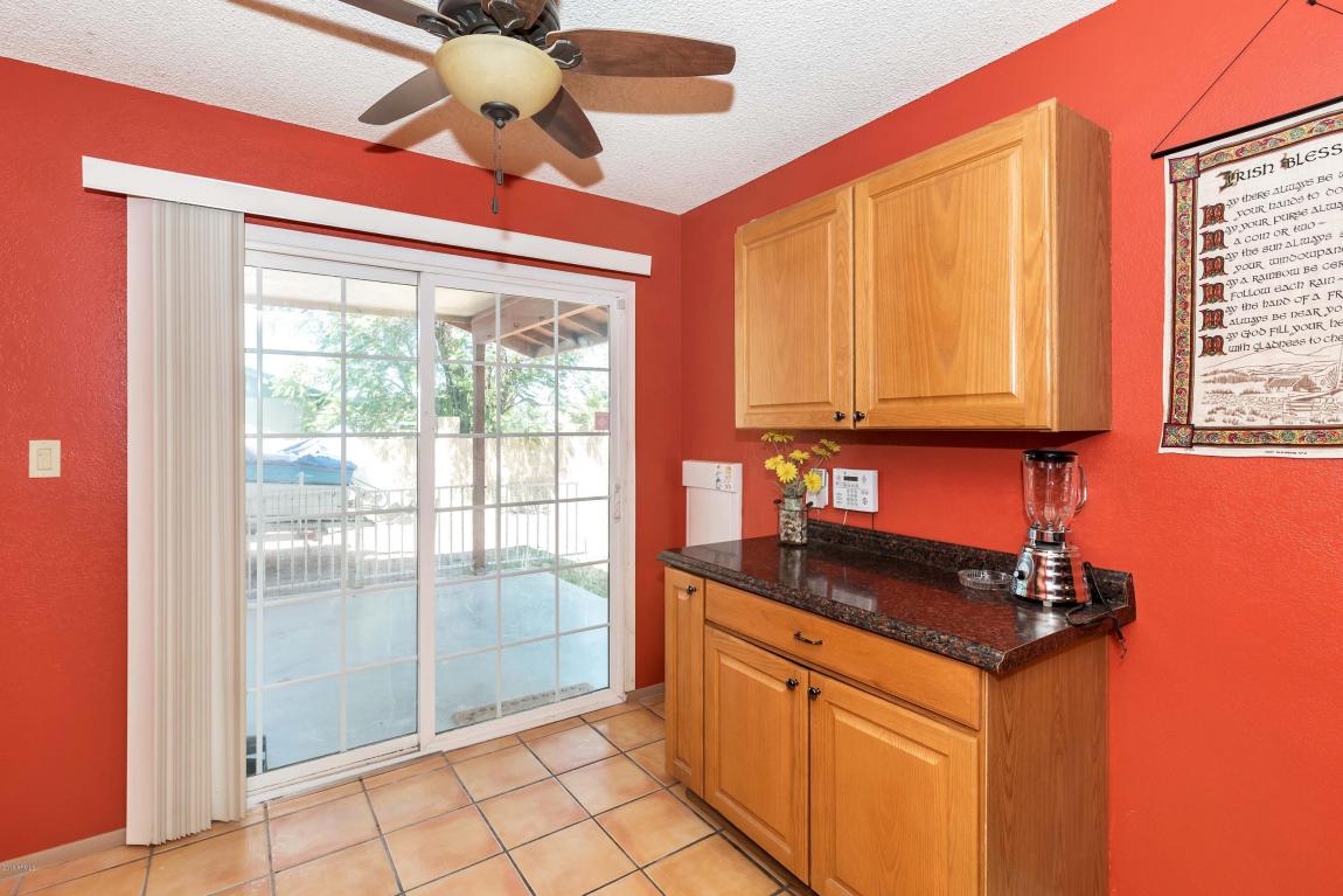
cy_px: 448
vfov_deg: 77.3
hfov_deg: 100.4
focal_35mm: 15
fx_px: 560
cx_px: 672
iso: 640
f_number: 8
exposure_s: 1/80
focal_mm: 15
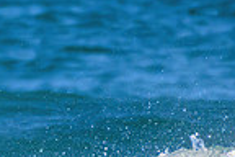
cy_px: 153
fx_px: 26370
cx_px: -186
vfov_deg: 0.3
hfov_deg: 0.5
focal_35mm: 4040
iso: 1800
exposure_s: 1/2500
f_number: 11
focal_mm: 1000
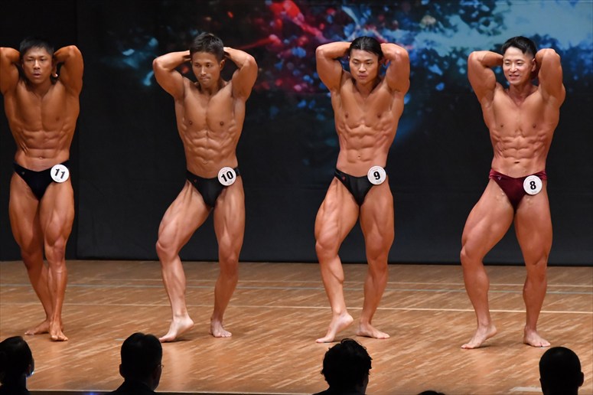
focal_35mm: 270
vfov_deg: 5.1
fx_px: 4445
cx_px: 296
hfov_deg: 7.6
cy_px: 198
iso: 6400
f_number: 5.6
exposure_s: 1/400
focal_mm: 180
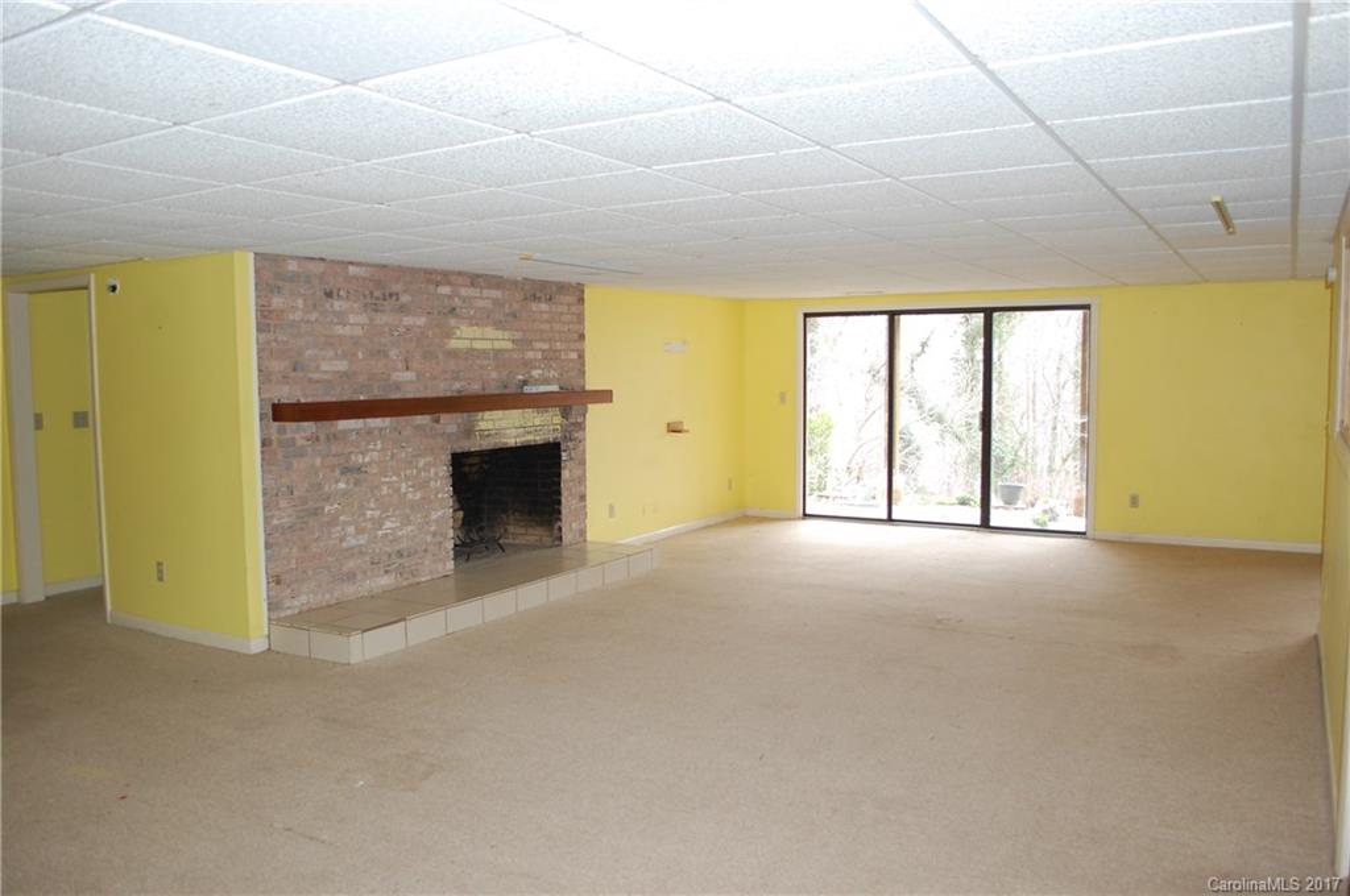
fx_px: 1011
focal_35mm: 27
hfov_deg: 67.4
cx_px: 675
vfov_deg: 47.8
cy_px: 448
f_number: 3.5
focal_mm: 18
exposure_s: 1/60
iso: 400
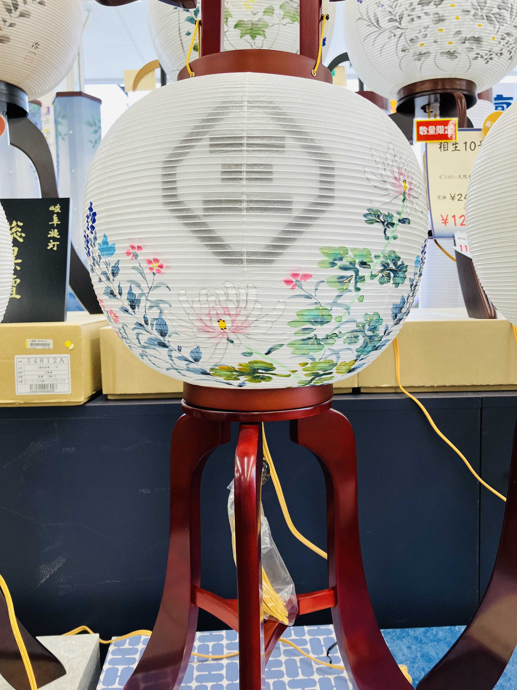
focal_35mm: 28
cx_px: 258
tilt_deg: -2.2
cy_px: 345
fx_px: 558
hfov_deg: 49.7
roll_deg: +2.1
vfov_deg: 63.4
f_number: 1.8
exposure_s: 1/120
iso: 50
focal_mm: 3.99
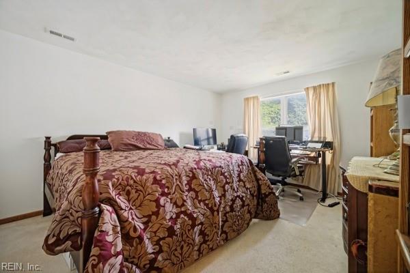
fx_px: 154
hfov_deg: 106.3
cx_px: 205
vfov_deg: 83.3
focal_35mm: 14
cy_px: 136
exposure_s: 1/3
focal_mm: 9
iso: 250
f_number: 8
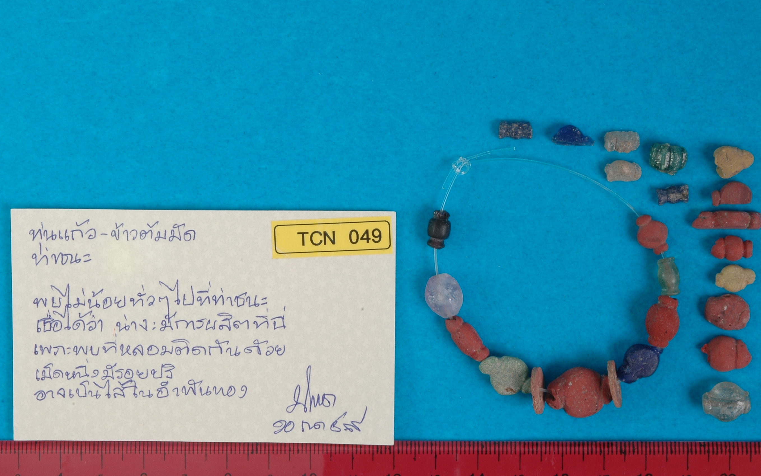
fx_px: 1680
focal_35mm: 81
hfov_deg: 25.5
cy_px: 209
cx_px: 403
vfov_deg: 16.1
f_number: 29
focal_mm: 48
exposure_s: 1/5
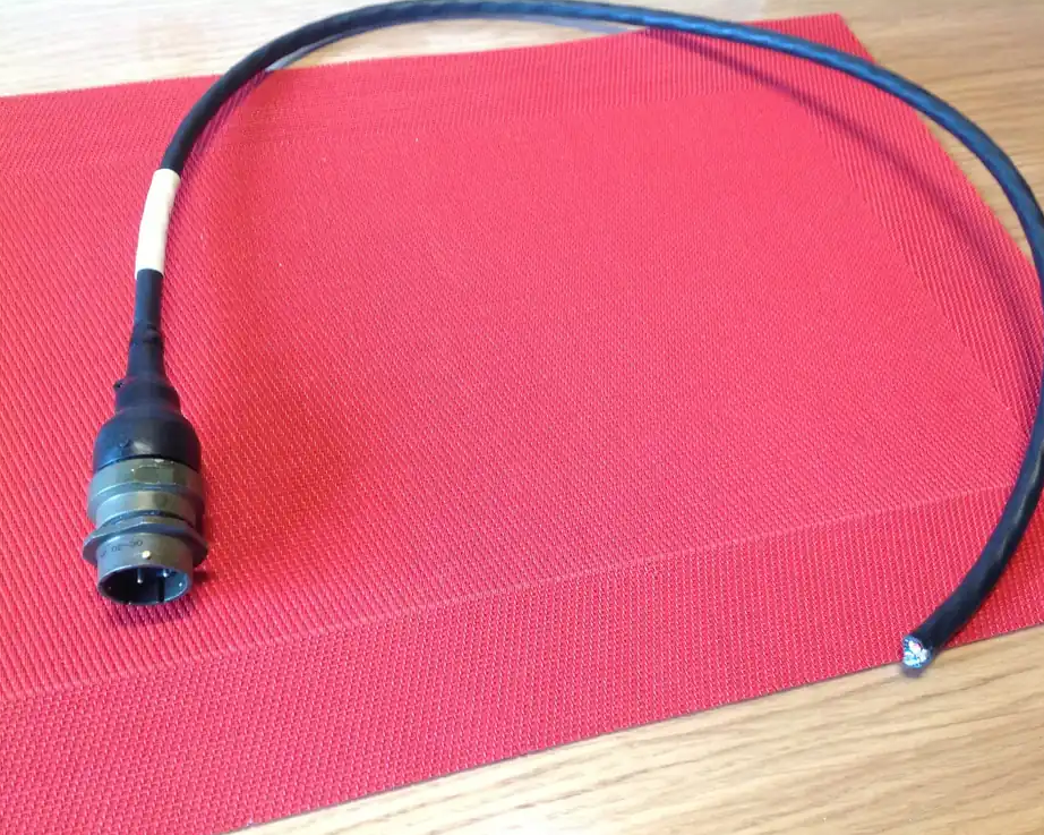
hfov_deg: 49.1
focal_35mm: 37
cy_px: 420
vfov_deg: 40.1
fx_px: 1143
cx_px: 532
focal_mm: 4.28
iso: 125
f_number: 2.4
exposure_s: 1/15
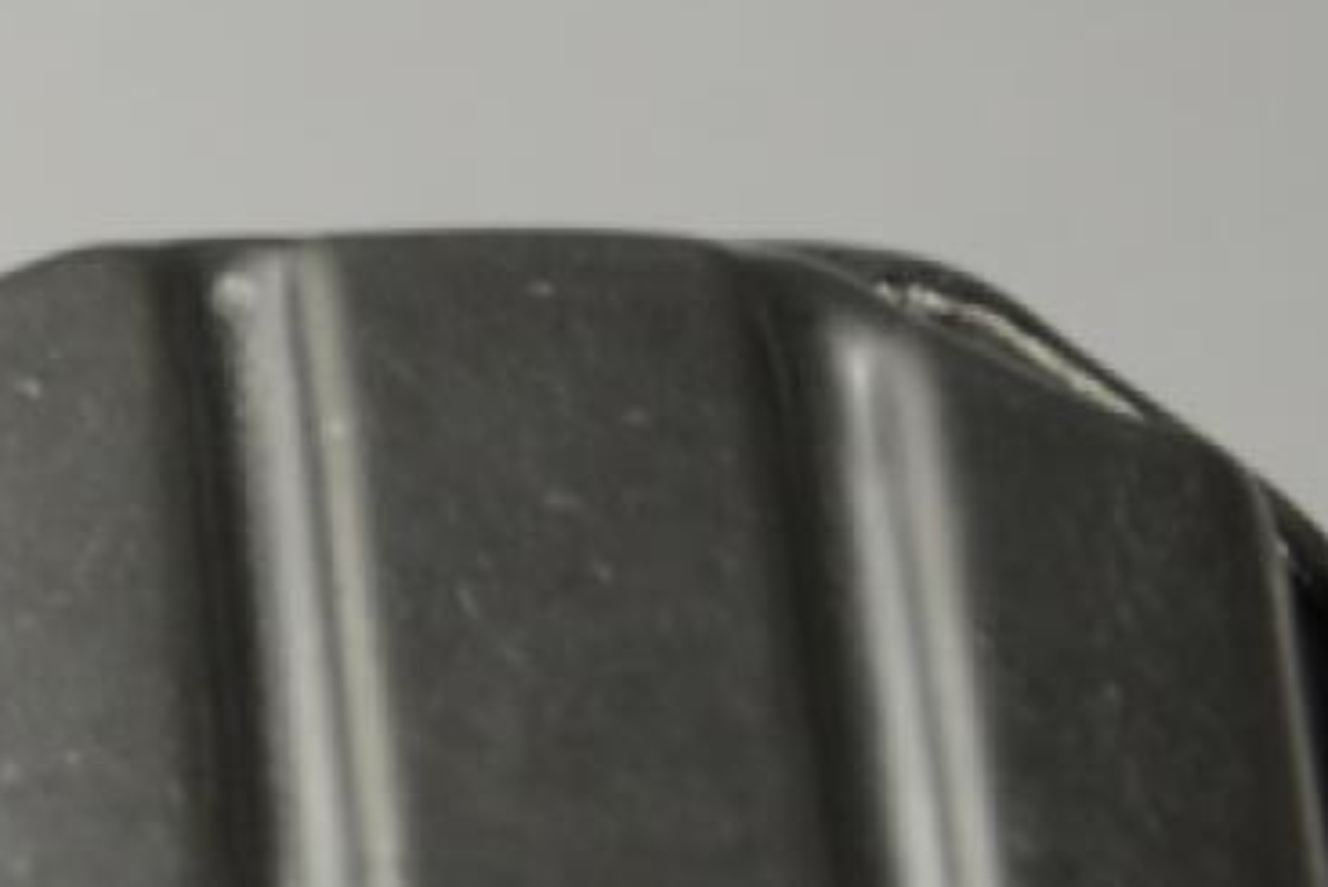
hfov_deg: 7.8
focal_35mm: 255
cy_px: 1169
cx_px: -1017
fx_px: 9410
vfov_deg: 5.4
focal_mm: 52
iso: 1600
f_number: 2.8
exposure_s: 1/30
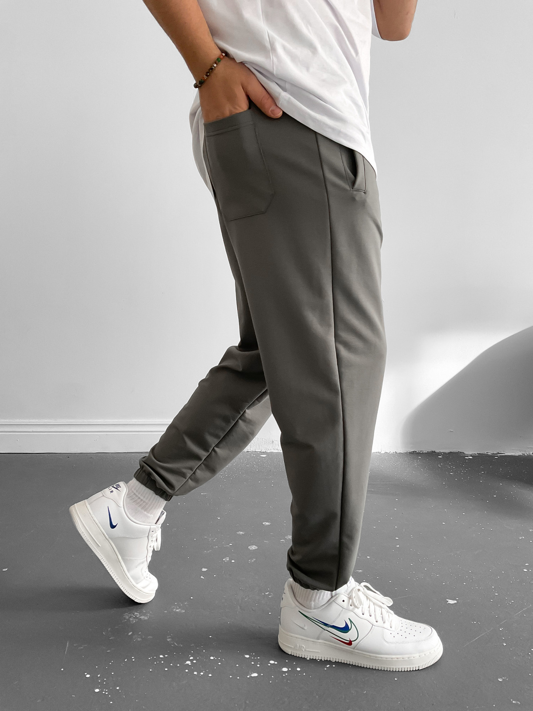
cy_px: 356
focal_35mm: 29
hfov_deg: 48.2
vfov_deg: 61.7
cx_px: 266
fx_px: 595
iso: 64
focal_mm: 3
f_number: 1.8
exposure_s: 1/80
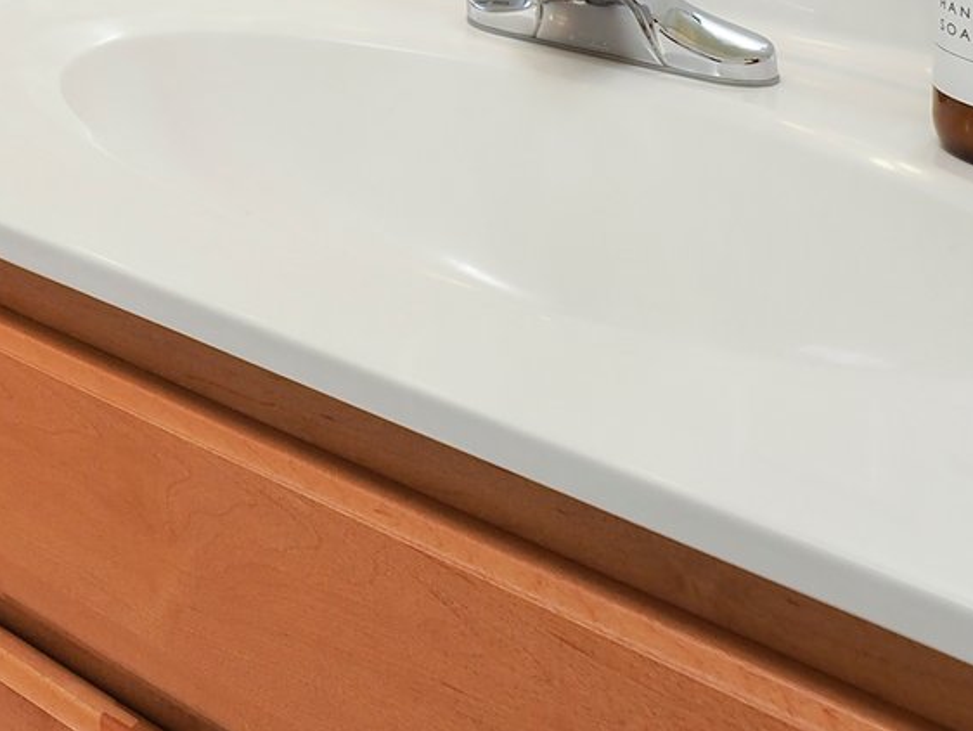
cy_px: -405
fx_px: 1434
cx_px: -474
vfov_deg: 22.6
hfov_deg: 27.0
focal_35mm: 51
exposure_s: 1/80
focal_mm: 7
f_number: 5
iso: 100
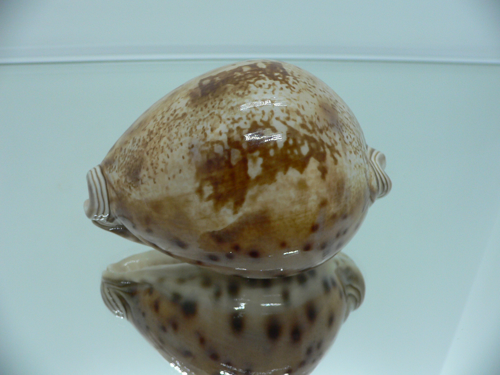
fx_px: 506
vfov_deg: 40.7
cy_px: 188
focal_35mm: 35
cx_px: 250
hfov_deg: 52.6
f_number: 2.8
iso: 100
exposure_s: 1/60
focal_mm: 4.6
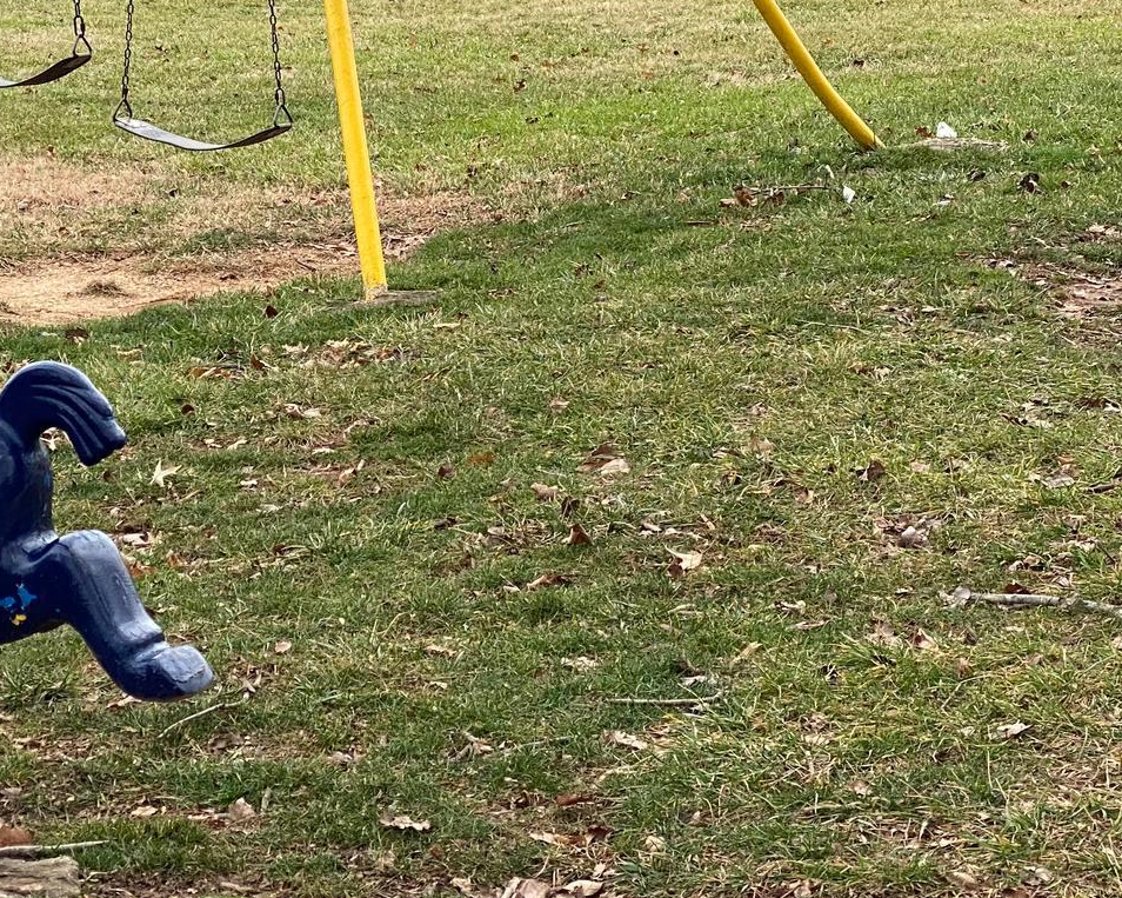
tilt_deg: -6.8
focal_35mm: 109
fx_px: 3619
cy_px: 350
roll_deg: -0.6
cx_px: 407
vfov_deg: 14.1
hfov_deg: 17.6
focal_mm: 6
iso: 40
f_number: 2
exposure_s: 1/122
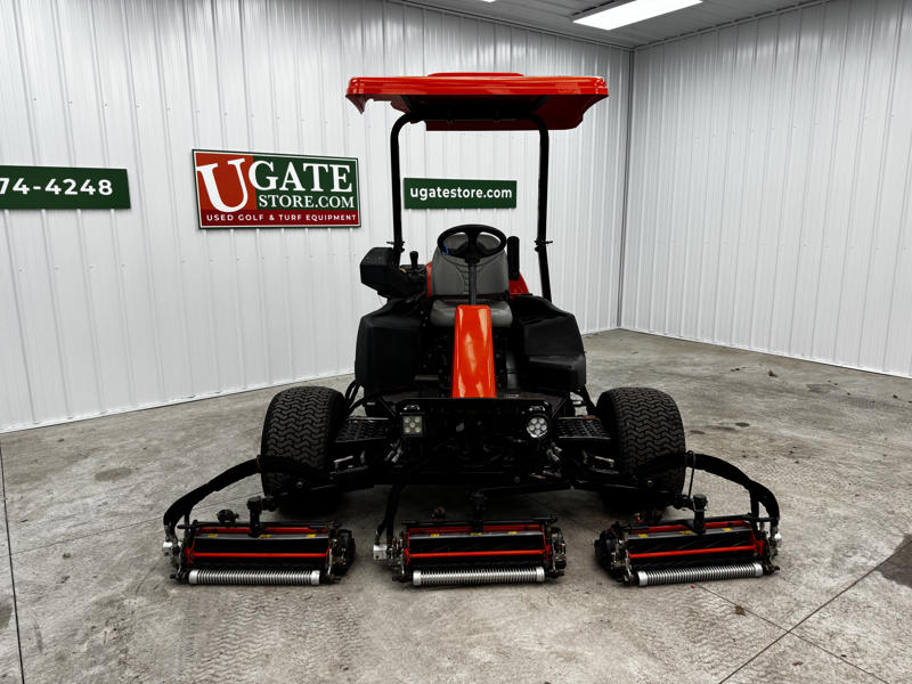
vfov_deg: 56.8
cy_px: 342
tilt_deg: -11.8
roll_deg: -0.5
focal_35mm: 24
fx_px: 632
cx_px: 456
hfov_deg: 71.6
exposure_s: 1/120
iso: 64
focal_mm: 6.76
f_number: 1.78
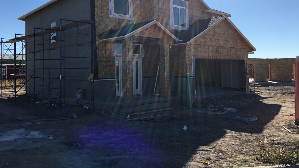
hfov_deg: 61.0
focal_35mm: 32
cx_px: 150
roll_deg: +0.7
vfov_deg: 36.5
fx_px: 254
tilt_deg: +3.3
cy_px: 63
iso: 25
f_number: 2.2
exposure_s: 1/1832
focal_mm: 4.15
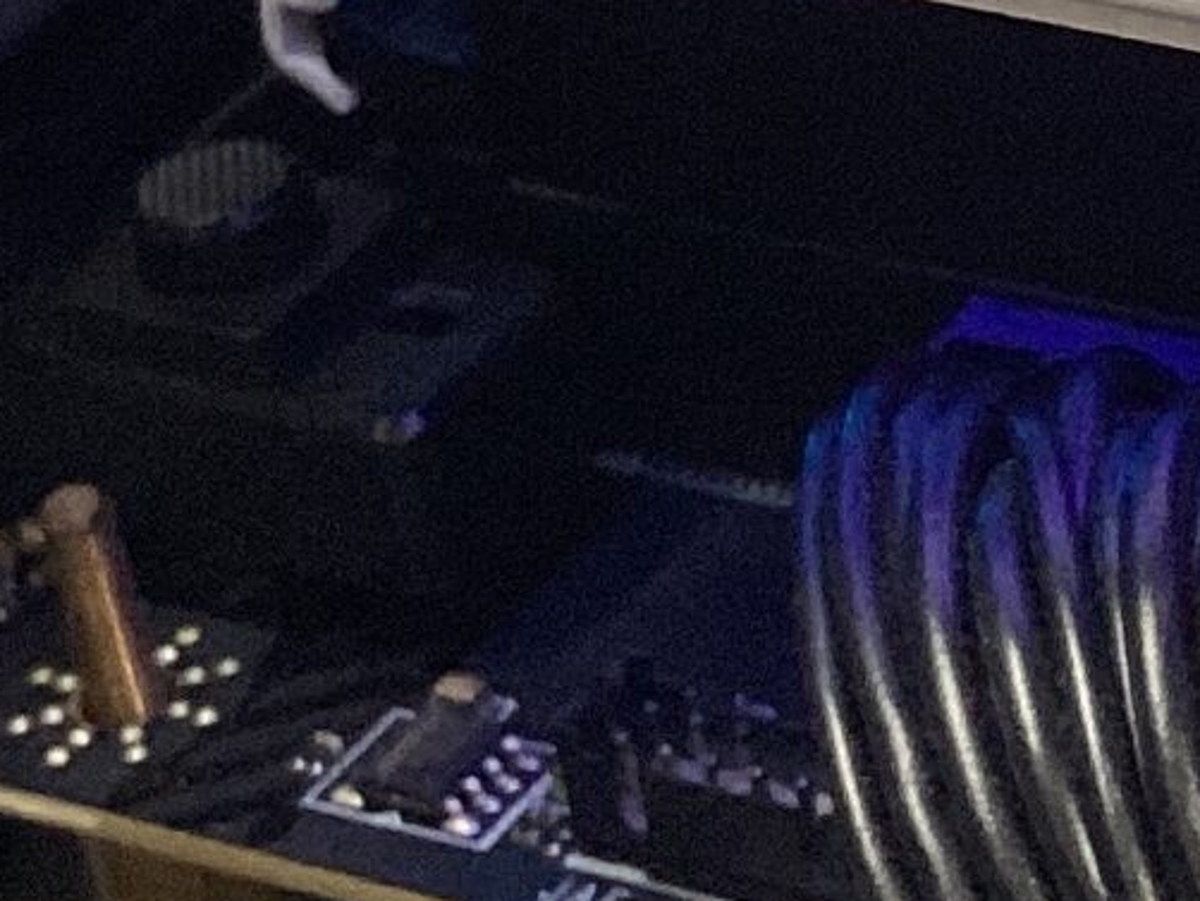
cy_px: 170
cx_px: 2010
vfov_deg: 9.4
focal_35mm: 158
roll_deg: +5.1
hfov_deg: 11.7
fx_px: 5480
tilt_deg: -35.0
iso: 64
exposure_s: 1/60
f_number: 2.4
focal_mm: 3.3
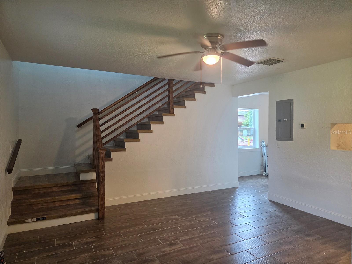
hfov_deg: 73.9
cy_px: 132
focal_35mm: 23
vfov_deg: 58.9
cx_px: 176
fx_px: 234
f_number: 1.8
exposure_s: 1/120
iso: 400
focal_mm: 5.4
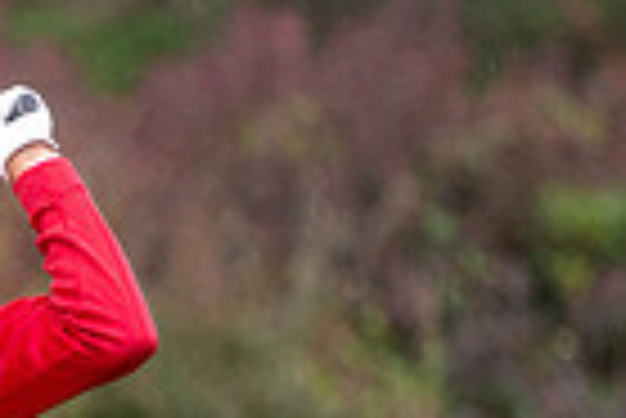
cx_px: -549
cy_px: 762
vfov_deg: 1.1
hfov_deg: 1.6
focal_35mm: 1255
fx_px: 21846
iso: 640
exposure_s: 1/1250
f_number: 4.5
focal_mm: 300
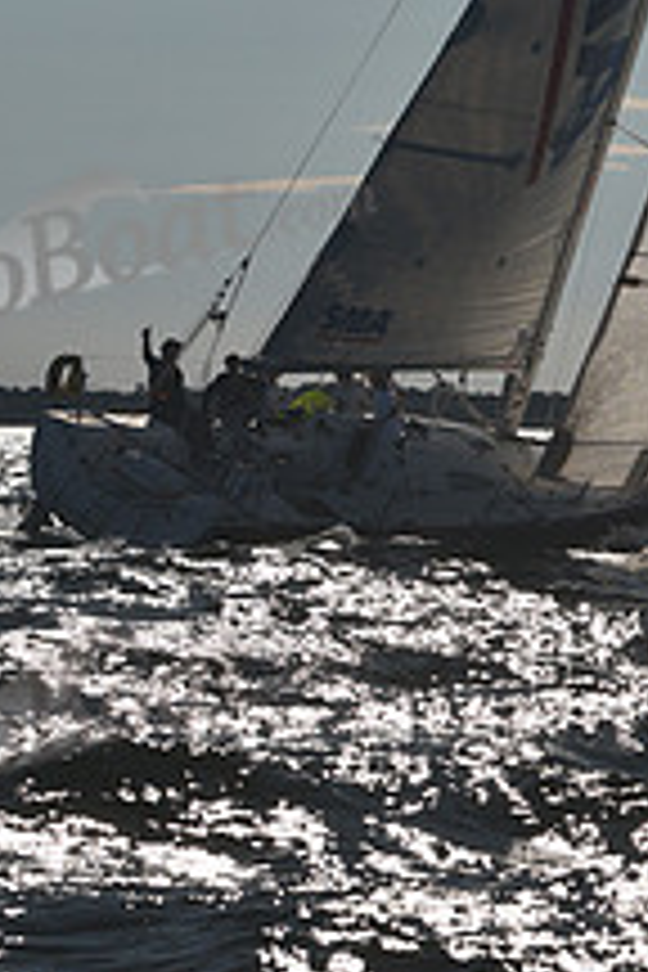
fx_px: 6237
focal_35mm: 231
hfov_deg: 5.9
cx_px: 610
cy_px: -32
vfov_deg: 8.9
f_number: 7.1
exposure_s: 1/3200
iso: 250
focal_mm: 86
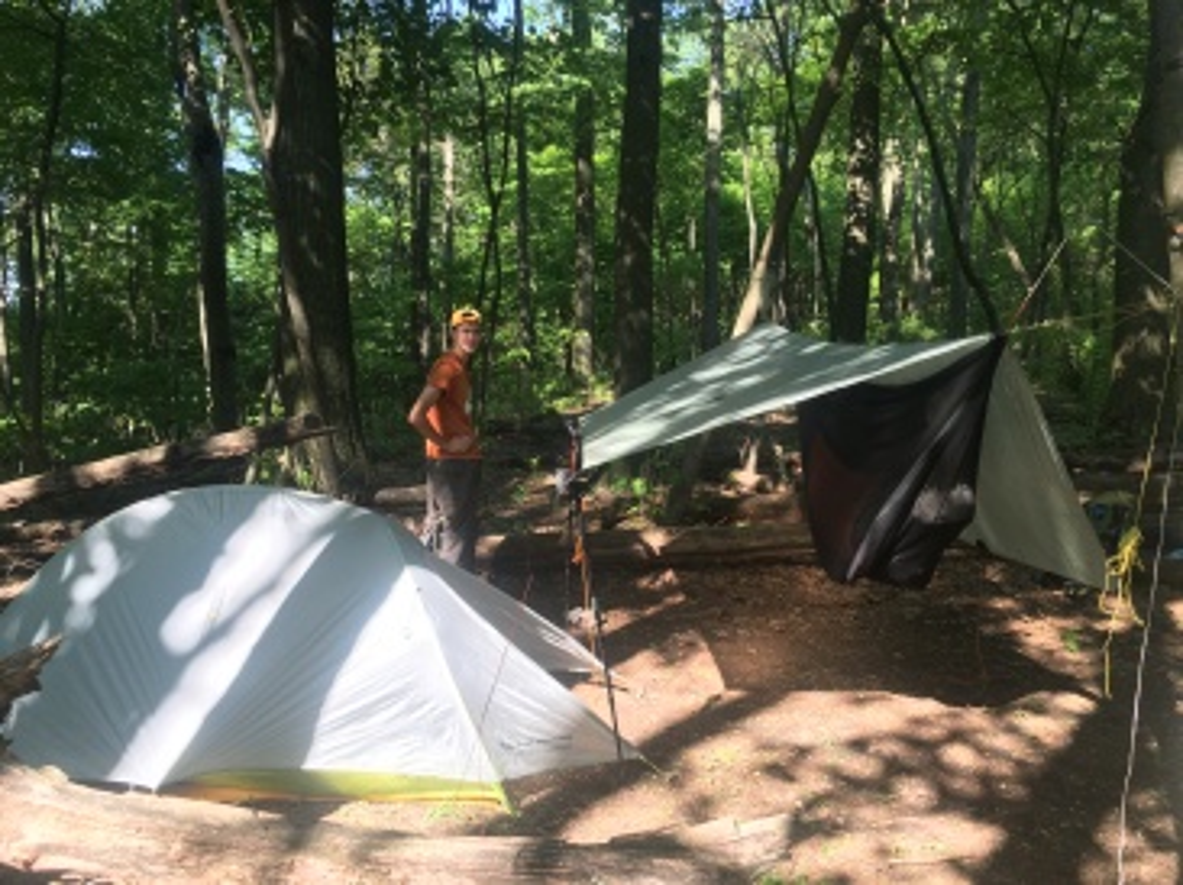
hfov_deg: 61.7
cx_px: 592
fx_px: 990
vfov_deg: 48.2
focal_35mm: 29
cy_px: 442
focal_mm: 4.15
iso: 25
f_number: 2.2
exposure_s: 1/120
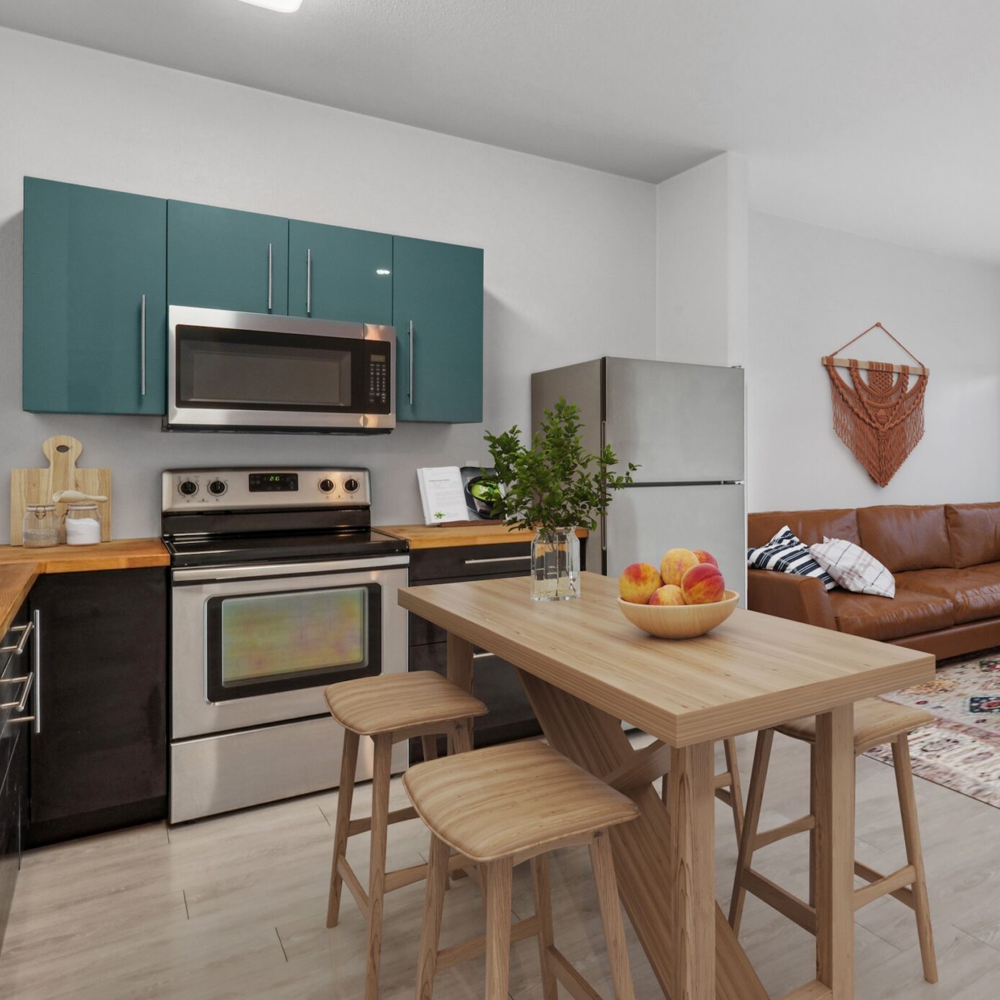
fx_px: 817
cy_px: 457
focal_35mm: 25
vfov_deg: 62.8
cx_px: 742
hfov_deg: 59.8
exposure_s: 1/25
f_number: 16
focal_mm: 16
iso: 400
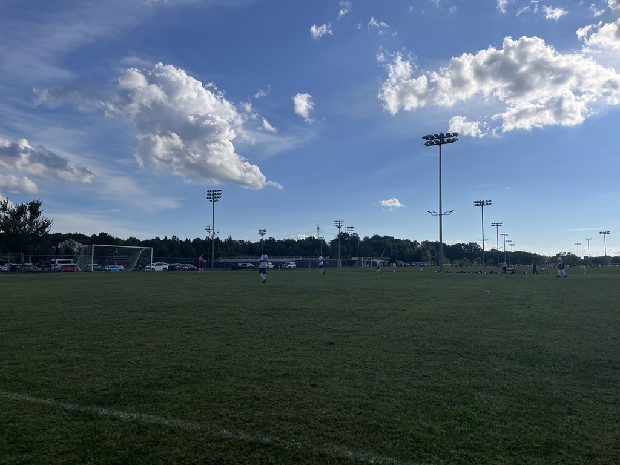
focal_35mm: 26
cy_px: 232
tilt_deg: +2.6
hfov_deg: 67.3
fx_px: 466
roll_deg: +0.3
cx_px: 310
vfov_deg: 53.1
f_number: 1.6
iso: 50
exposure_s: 1/7353
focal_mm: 5.1
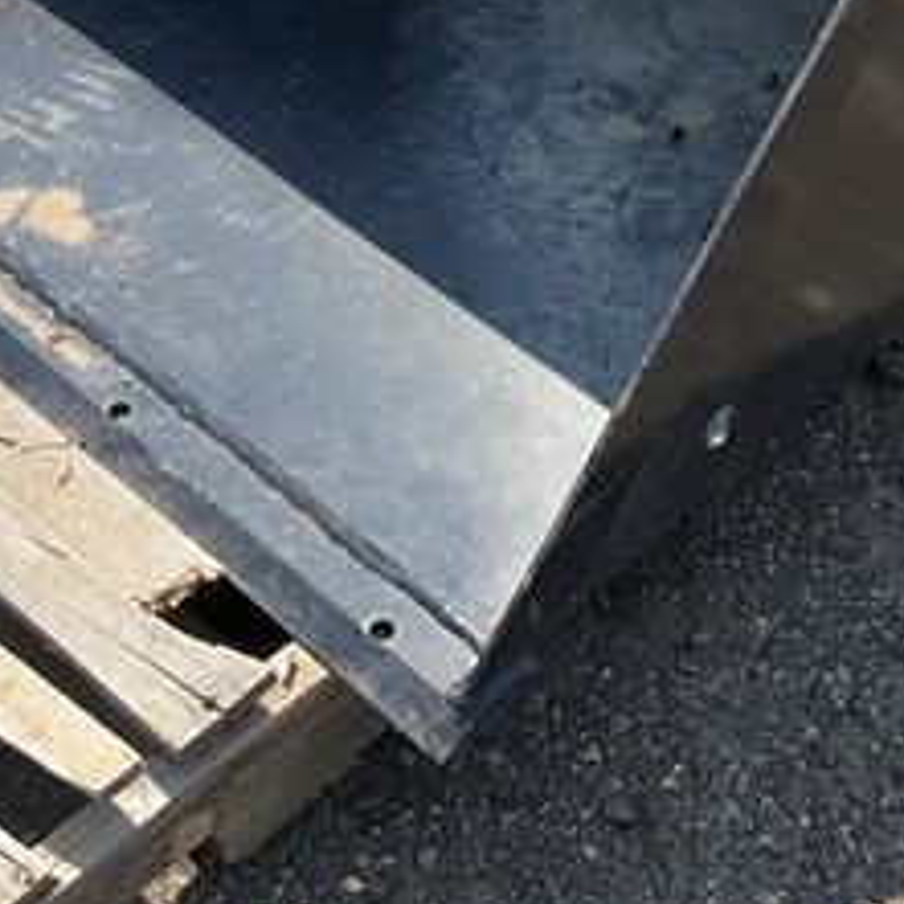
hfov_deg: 19.9
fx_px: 2570
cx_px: 540
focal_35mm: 87
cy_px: 18
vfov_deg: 19.4
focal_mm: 3
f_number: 1.8
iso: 25
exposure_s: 1/855
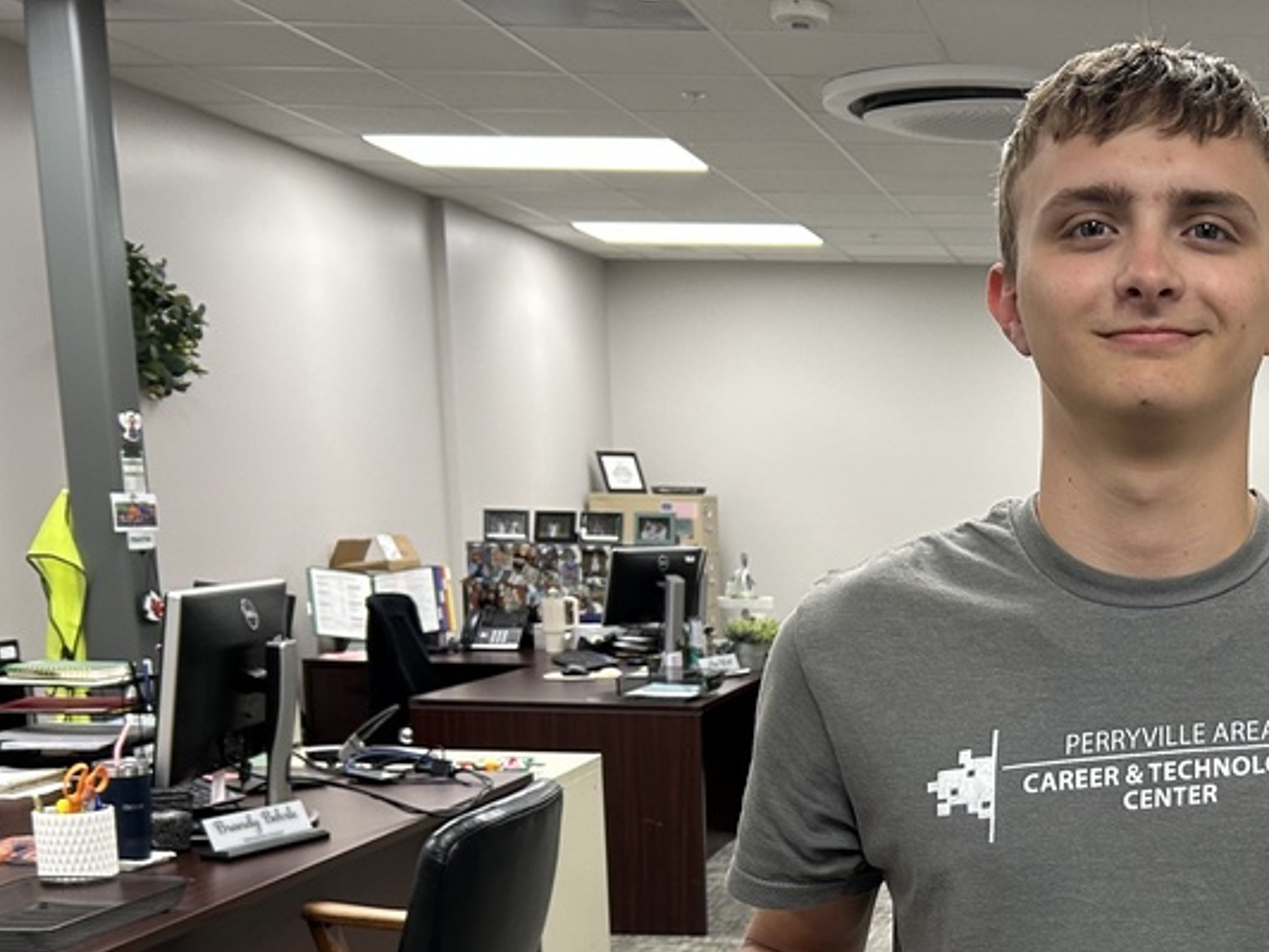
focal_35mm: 50
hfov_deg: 35.6
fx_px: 1833
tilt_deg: -10.1
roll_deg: -0.9
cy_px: 835
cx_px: 1178
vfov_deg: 28.1
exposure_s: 1/120
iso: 125
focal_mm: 5.7
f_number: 1.5
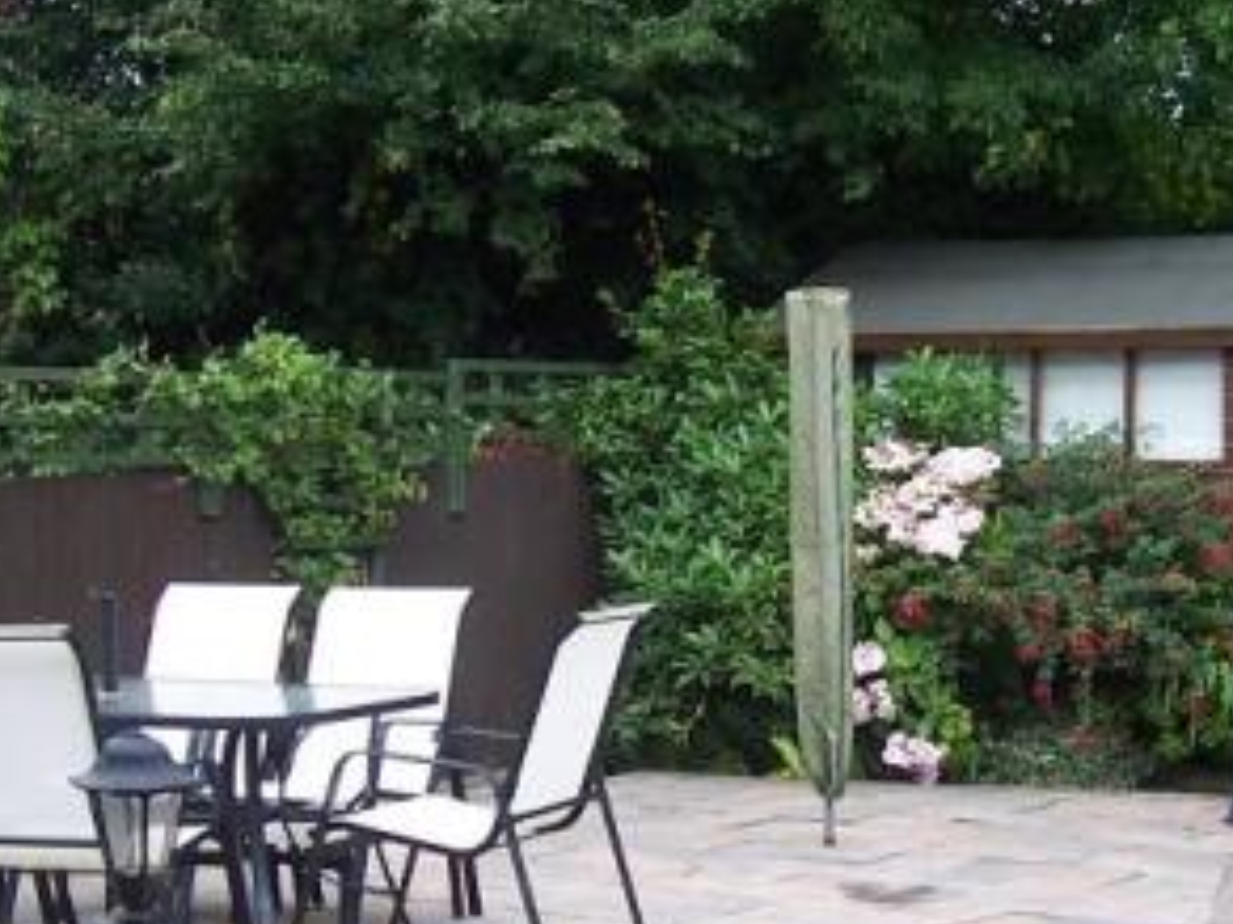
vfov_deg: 19.8
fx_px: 2636
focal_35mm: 74
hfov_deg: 26.3
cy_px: 622
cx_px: 724
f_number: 2.8
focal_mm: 5.6
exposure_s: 1/90
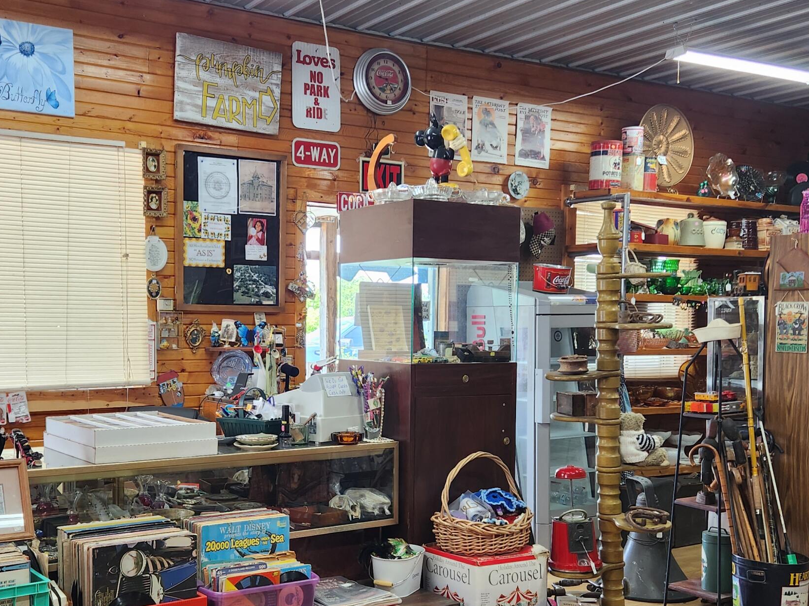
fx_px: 981
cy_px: 387
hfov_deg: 44.6
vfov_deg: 34.1
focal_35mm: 42
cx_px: 333
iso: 125
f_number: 1.8
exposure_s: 1/120
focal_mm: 5.4
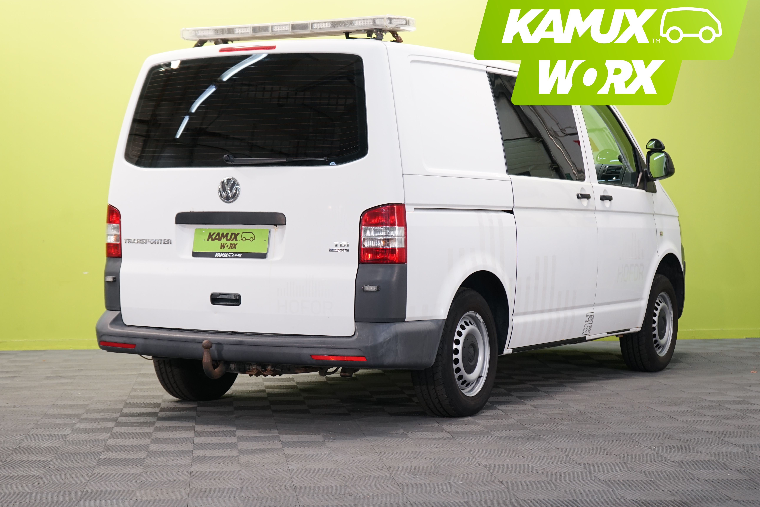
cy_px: 255
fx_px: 1499
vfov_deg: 19.2
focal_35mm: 71
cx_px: 345
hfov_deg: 28.4
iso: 500
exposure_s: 1/30
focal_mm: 61
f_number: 5.6
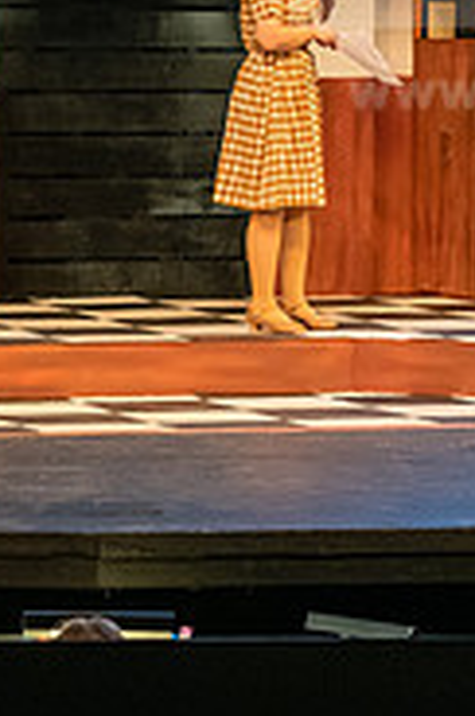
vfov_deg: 8.7
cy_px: 173
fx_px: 4708
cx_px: 171
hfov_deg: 5.8
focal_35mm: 237
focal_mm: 75
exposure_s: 1/200
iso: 2500
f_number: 3.5
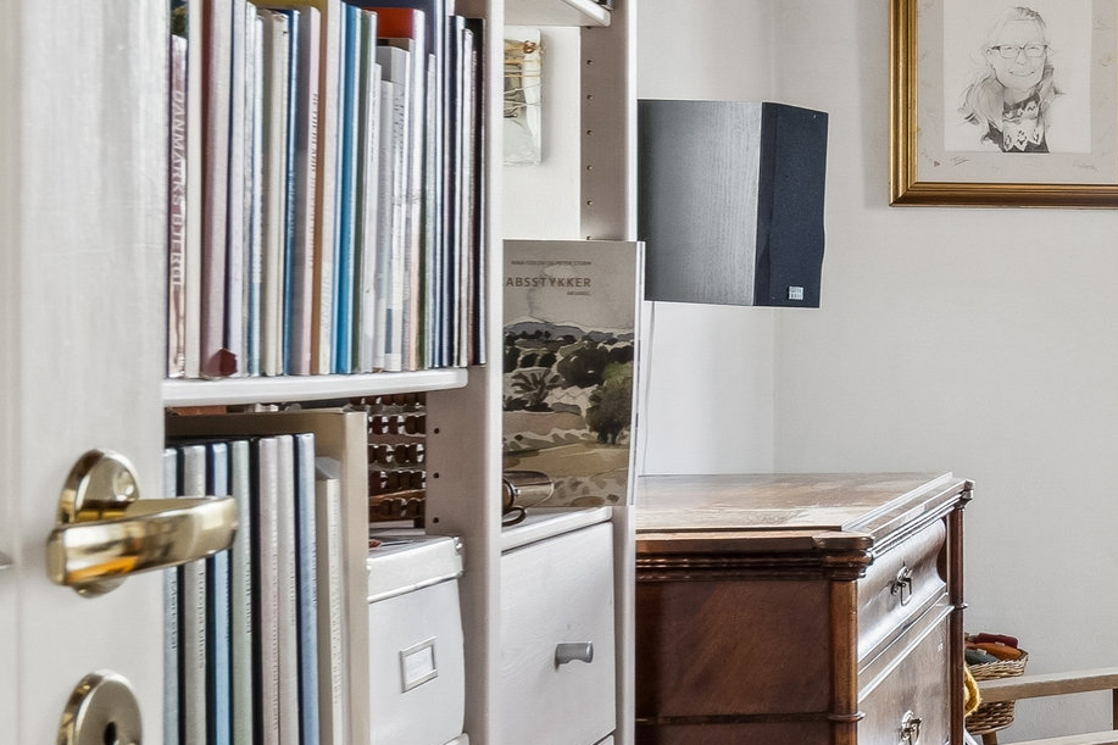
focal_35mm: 74
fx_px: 2286
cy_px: 263
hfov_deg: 23.7
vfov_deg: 18.5
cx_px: 1517
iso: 200
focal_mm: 15
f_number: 8
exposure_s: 1/20
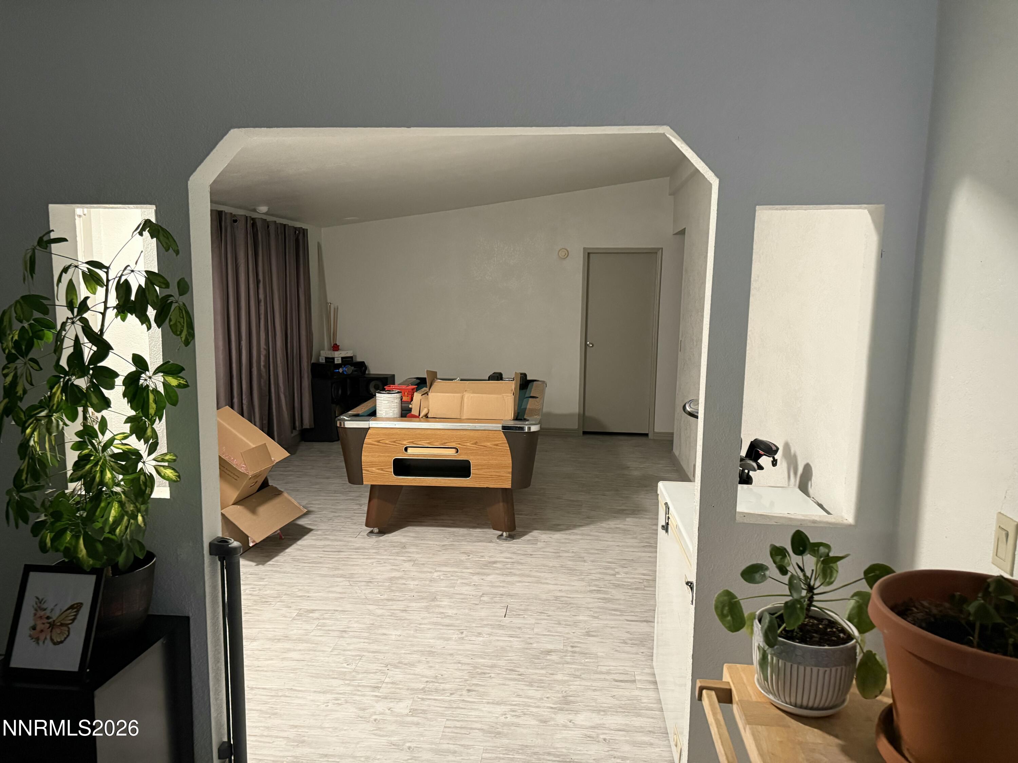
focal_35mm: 24
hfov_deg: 71.6
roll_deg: -0.1
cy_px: 382
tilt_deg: -6.7
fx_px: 706
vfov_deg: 56.8
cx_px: 509
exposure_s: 1/60
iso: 640
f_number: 1.78
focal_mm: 6.76
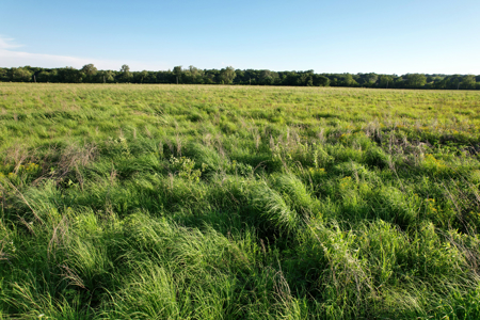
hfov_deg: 78.6
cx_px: 240
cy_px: 160
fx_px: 293
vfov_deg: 57.2
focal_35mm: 22
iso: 100
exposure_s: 1/800
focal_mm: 8.38
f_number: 2.8
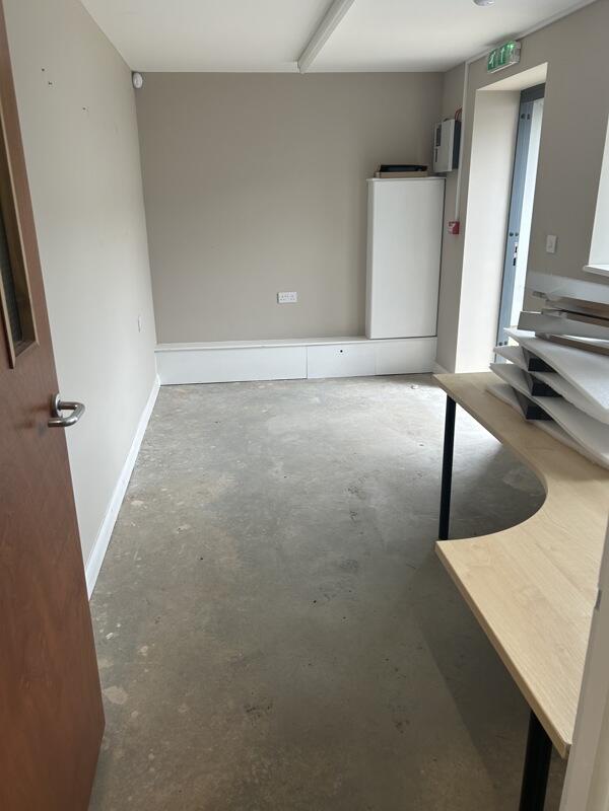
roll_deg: +0.4
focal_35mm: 26
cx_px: 304
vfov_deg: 67.3
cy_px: 406
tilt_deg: -17.8
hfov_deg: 53.1
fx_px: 610
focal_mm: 5.7
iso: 64
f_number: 1.5
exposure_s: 1/100
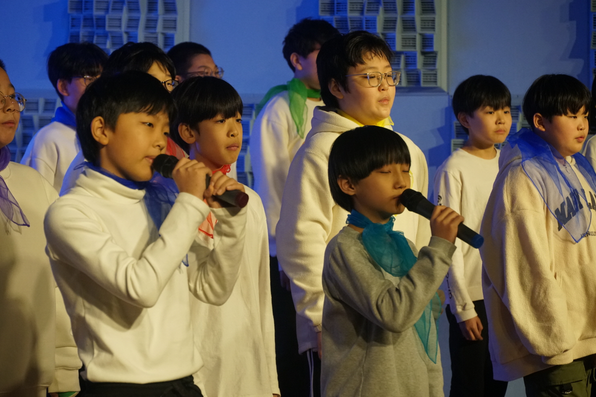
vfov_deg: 8.6
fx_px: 2632
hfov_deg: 12.9
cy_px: 197
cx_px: 296
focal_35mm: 159
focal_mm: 104
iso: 2000
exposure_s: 1/200
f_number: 5.6
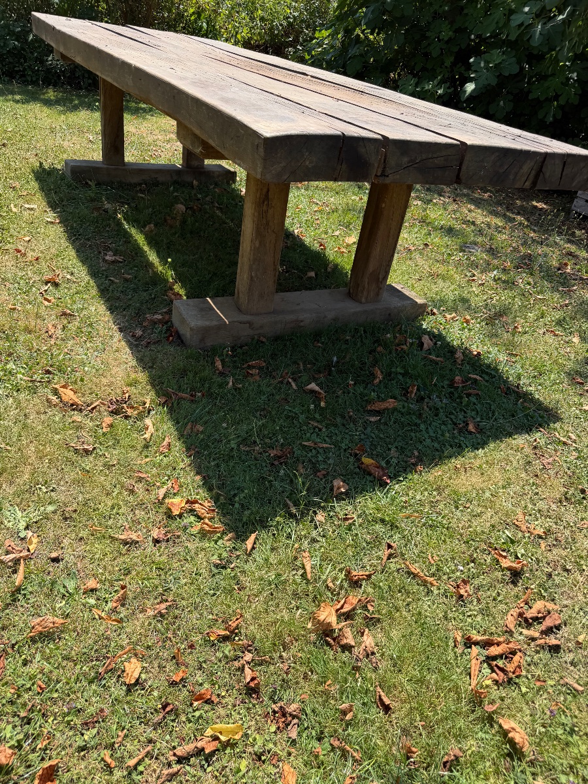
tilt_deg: -34.1
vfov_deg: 71.6
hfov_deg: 56.8
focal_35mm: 24
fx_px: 544
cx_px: 294
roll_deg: -5.7
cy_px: 392
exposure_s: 1/1770
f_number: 1.78
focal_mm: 6.76
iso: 80
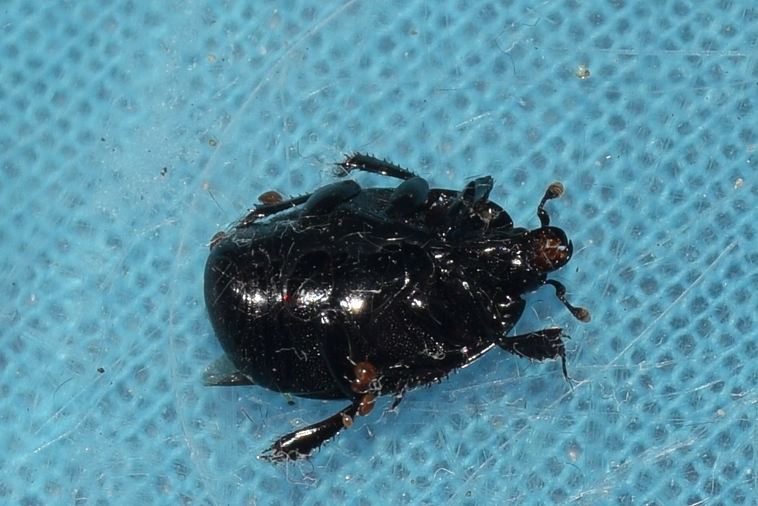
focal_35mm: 210
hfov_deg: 9.8
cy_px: 253
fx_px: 4421
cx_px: 379
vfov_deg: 6.5
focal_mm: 140
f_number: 13
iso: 100
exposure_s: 1/160
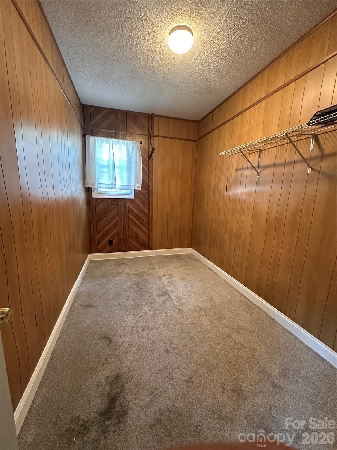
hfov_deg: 85.7
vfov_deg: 102.1
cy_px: 225
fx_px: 182
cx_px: 168
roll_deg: -2.1
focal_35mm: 14
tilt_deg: -10.2
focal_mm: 2.22
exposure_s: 1/60
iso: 500
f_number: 2.2
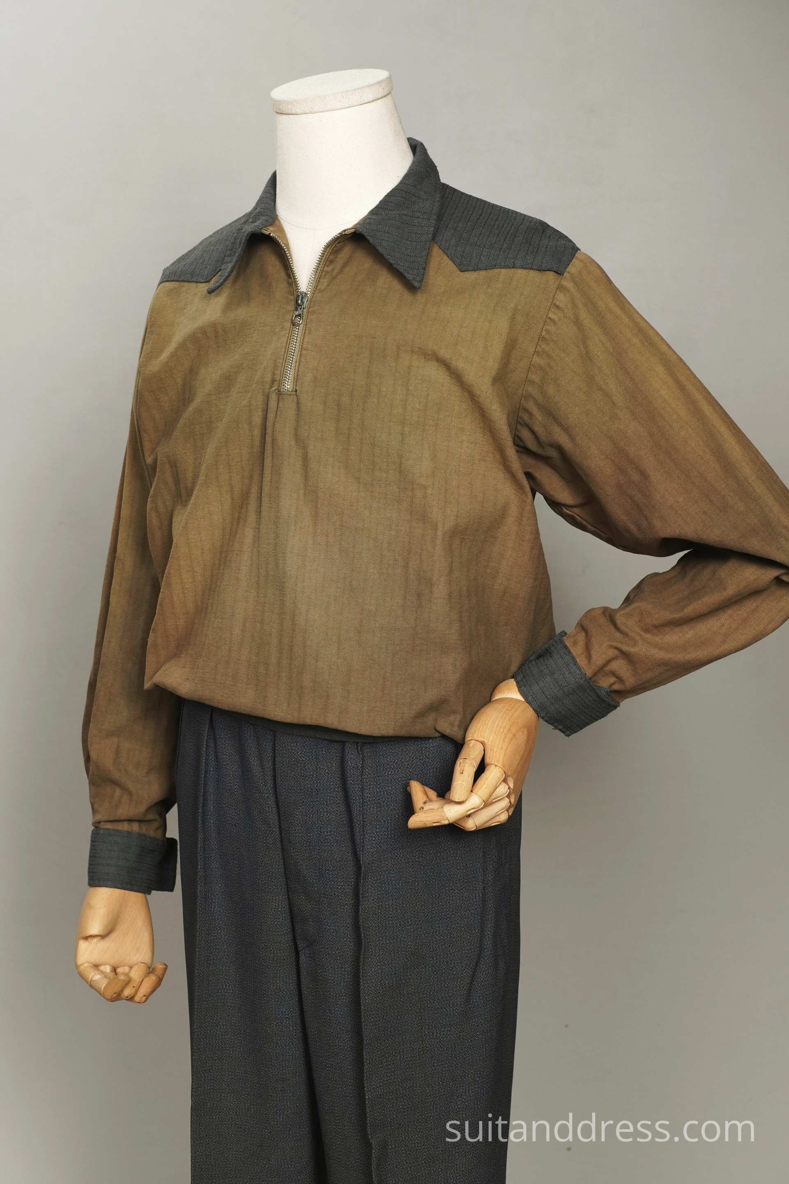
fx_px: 1578
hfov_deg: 28.1
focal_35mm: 48
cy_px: 592
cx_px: 394
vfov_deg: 41.1
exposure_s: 1/50
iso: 400
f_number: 5.6
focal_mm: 32
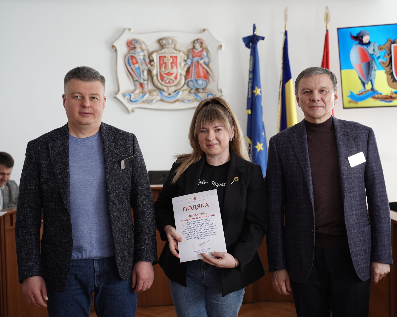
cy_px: 159
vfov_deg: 29.1
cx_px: 237
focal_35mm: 52
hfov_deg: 35.9
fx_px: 611
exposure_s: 1/160
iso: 640
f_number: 3.5
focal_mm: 46
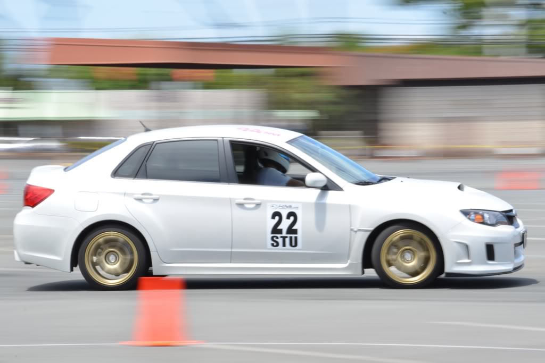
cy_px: 182
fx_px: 2634
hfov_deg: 11.8
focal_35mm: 174
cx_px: 272
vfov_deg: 7.9
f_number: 25
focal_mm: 116
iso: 200
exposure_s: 1/30
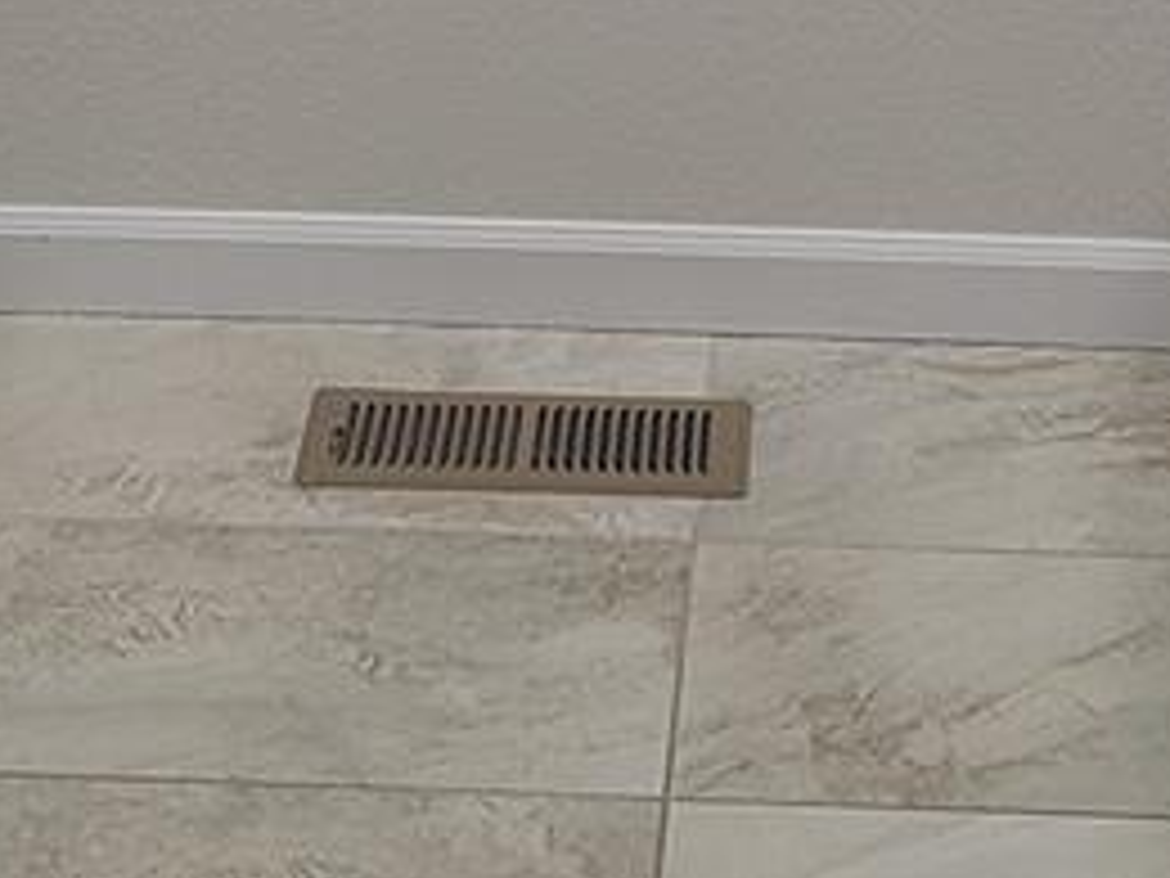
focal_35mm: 120
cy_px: -1144
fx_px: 4056
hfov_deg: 16.4
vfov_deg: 10.7
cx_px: 742
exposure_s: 1/60
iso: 50
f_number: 1.8
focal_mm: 5.4
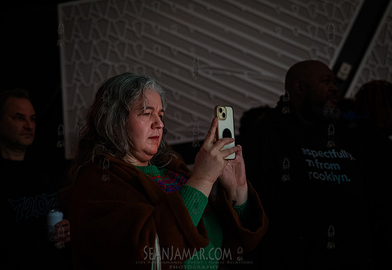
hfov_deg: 30.2
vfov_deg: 21.0
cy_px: 125
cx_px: 206
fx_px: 727
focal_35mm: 66
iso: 10000
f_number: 2.8
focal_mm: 60
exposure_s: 1/160
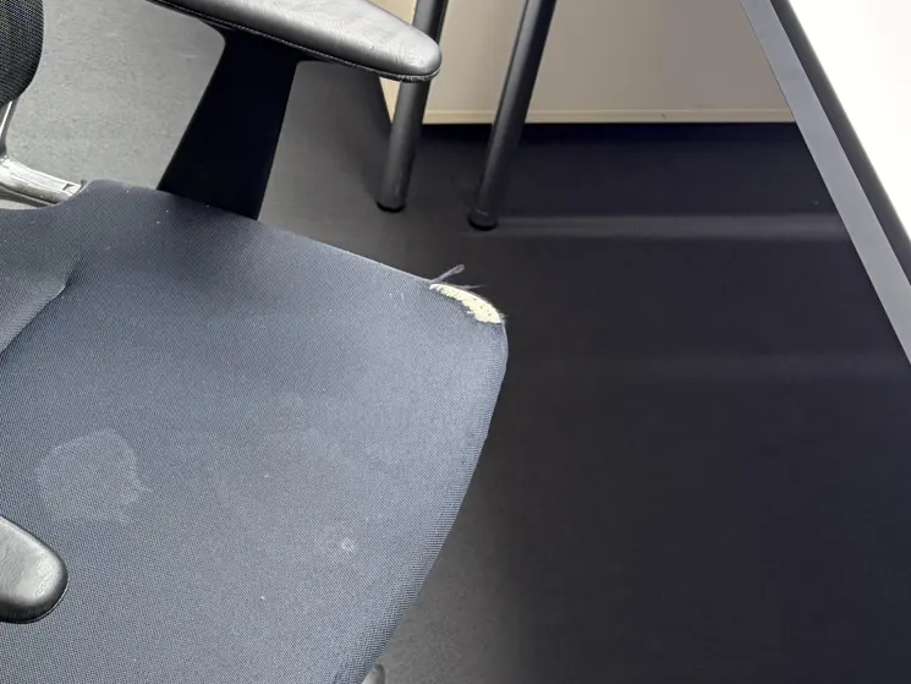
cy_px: 348
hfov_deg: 27.3
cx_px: -2
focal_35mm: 67
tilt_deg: -44.7
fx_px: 1764
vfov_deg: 21.9
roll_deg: -0.4
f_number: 1.6
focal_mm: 5.96
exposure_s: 1/50
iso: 200
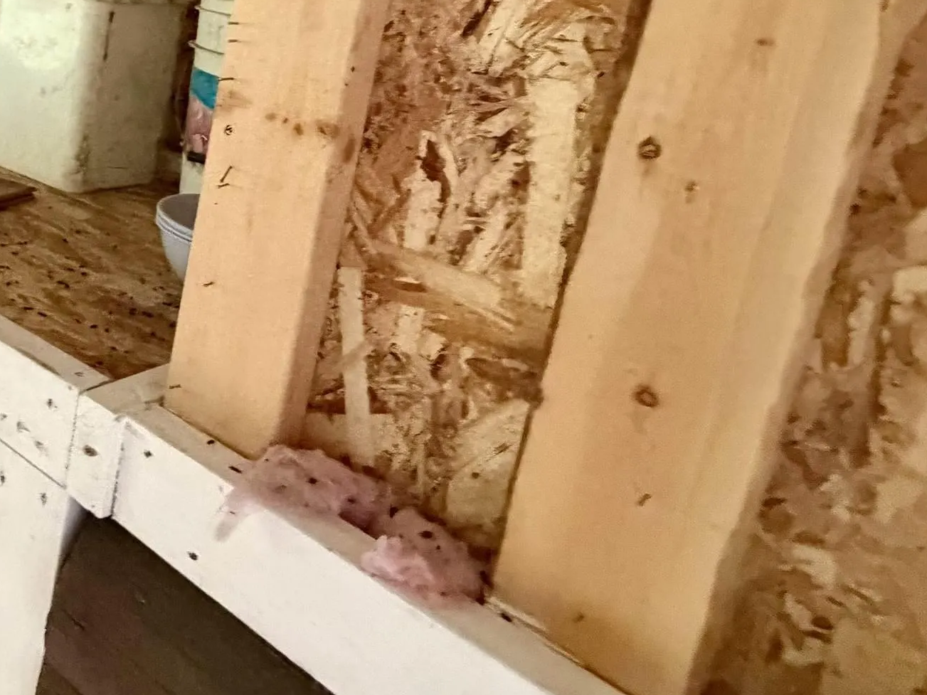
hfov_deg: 41.2
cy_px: 70
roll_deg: -6.8
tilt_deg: -10.9
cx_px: -146
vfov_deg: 39.8
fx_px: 884
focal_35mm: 33
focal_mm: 2.22
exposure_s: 1/60
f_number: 2.2
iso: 800
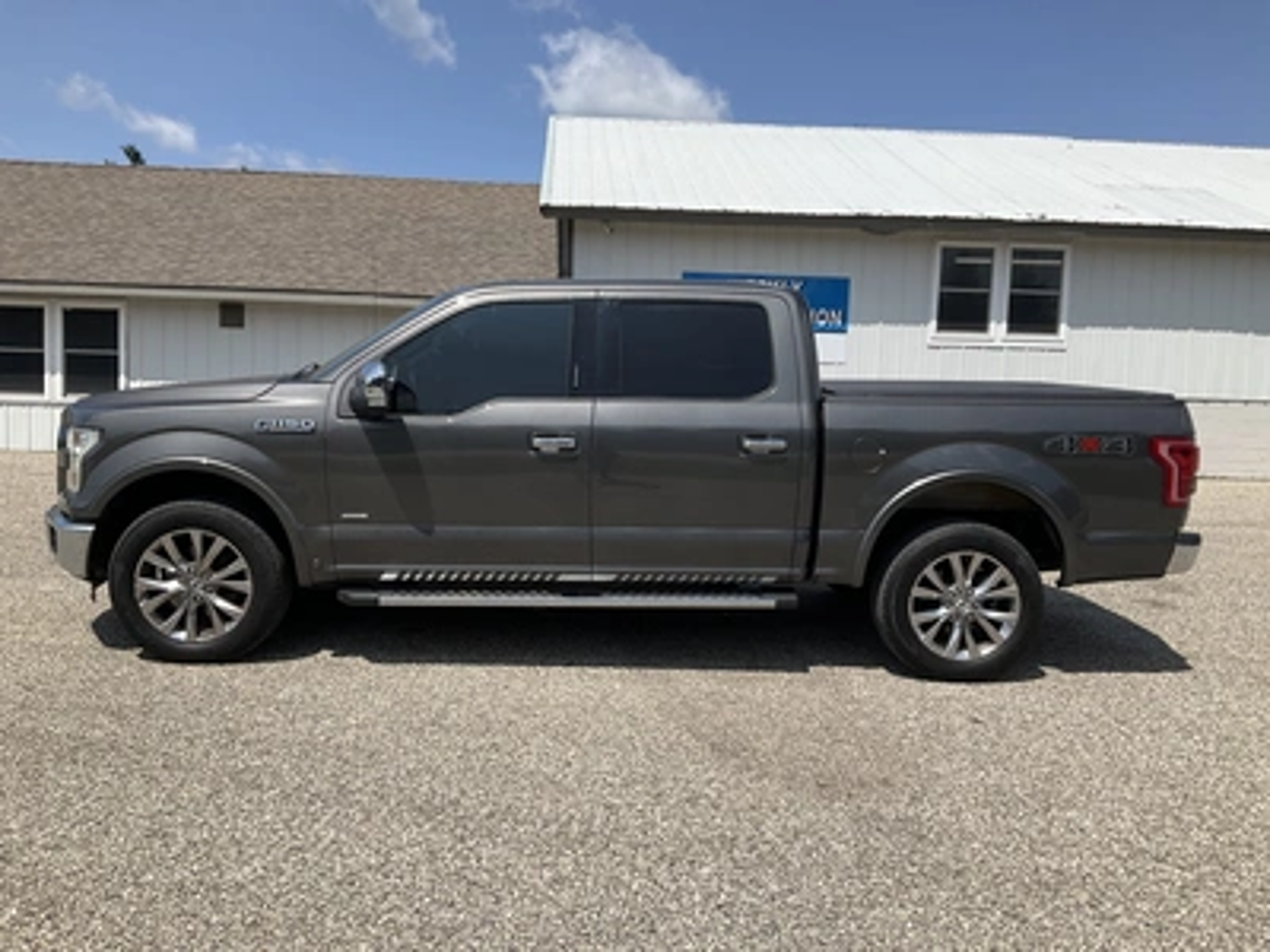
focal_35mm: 29
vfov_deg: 48.2
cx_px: 635
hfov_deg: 61.7
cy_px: 476
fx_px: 1064
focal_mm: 3
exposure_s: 1/2538
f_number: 1.8
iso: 25
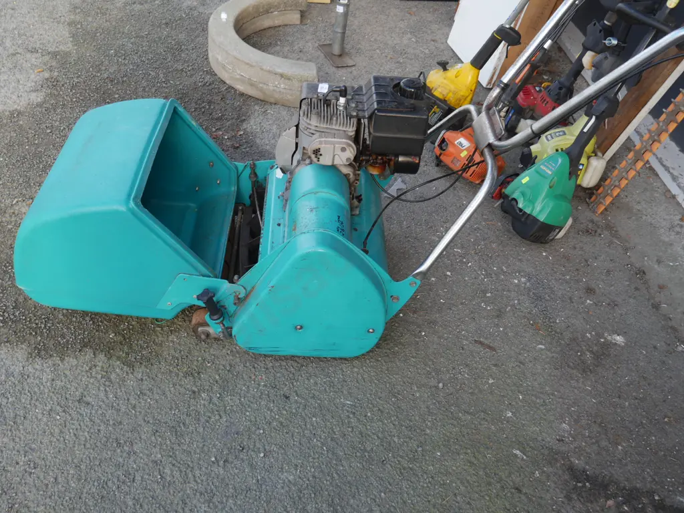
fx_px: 632
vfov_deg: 44.2
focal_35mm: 32
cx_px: 342
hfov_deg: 56.8
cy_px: 256
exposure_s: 1/125
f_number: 3.6
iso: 200
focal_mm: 16
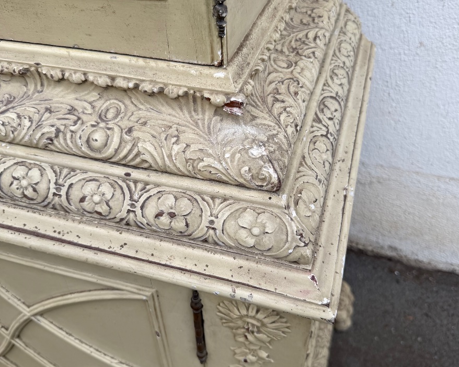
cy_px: 185
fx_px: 435
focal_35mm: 32
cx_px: 235
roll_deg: +0.8
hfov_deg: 55.6
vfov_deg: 45.8
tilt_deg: -41.2
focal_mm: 6.76
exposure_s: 1/290
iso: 80
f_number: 1.78
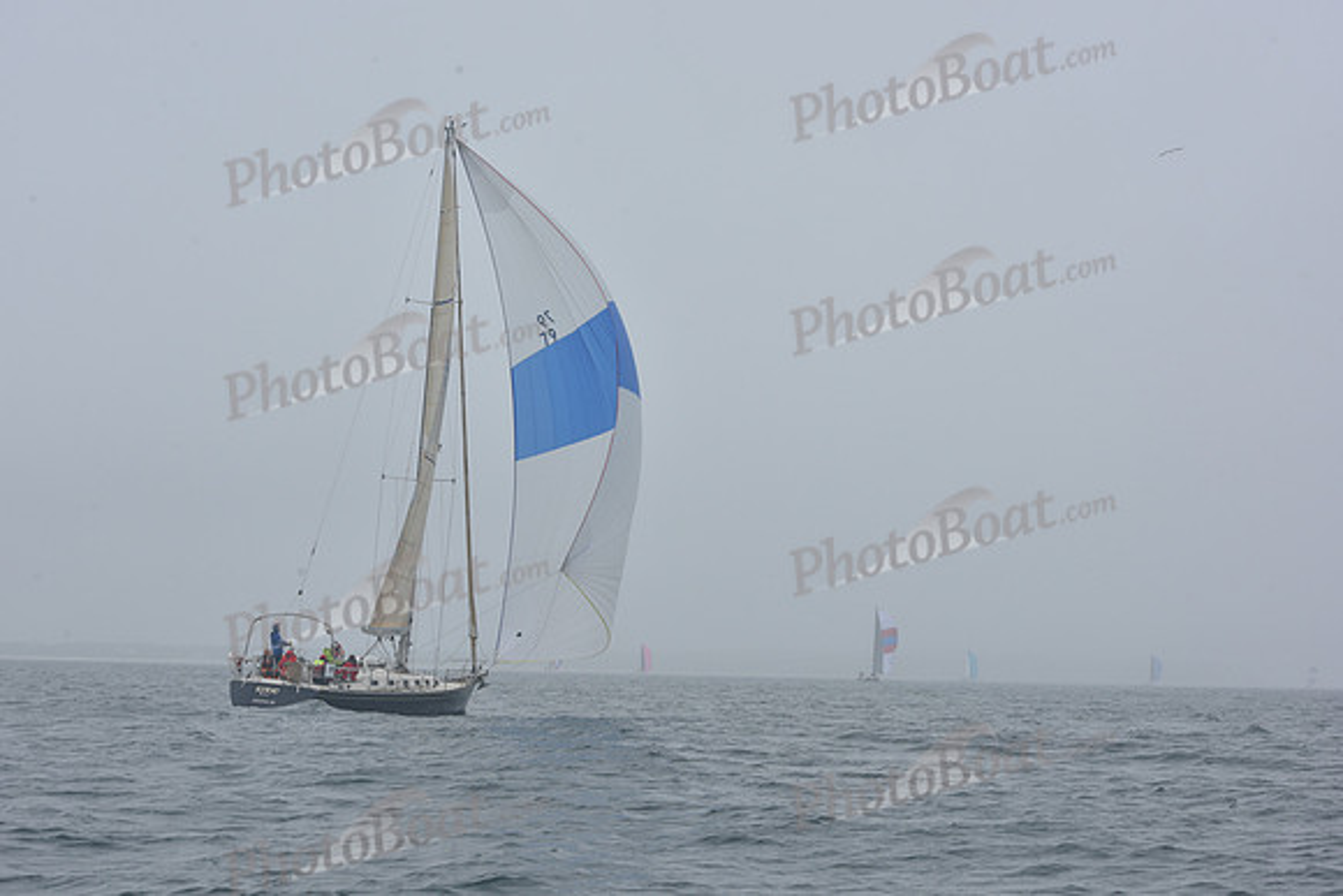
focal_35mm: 70
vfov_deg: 19.5
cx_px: 672
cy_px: 448
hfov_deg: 28.8
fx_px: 2612
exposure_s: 1/800
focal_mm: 70
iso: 250
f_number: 11
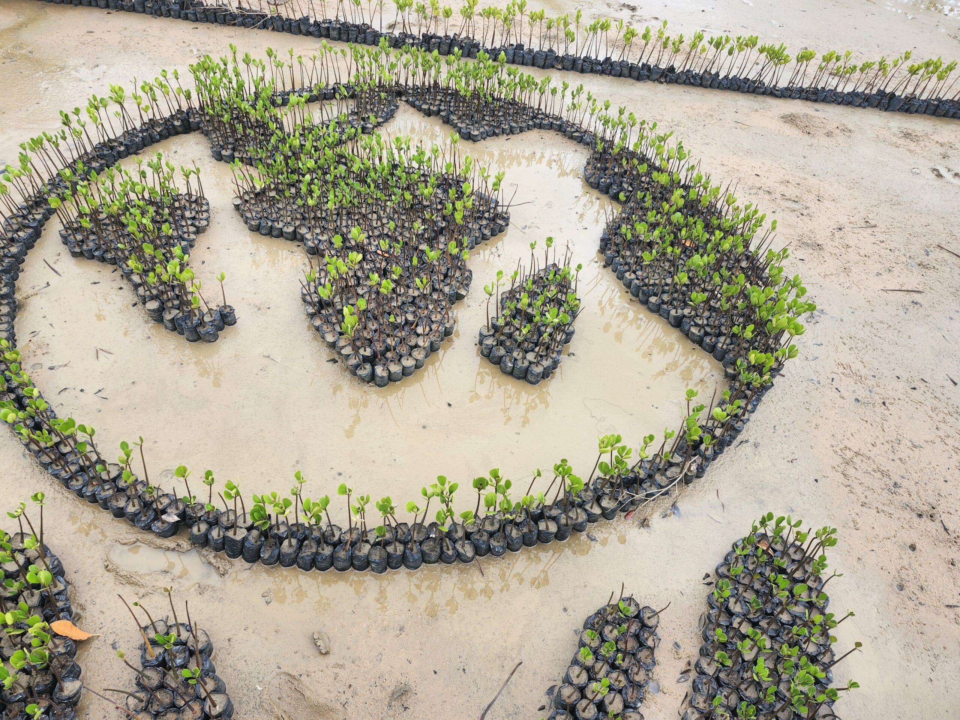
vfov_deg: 58.9
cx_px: 480
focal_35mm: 23
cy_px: 360
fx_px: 638
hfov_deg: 73.9
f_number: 1.8
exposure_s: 1/505
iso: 25
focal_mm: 5.54
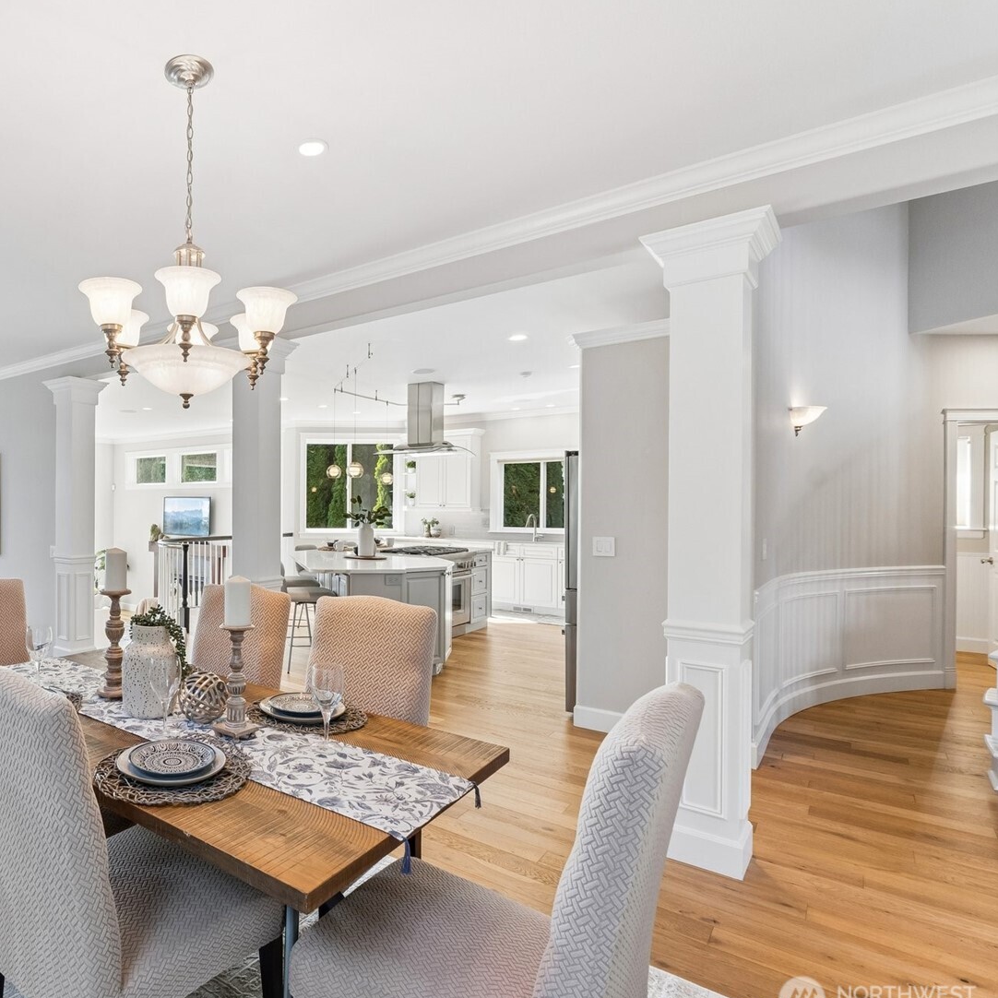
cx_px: 221
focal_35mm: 20
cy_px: 513
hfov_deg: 68.7
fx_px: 652
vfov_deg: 74.8
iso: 250
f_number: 9
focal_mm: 10
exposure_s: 1/25
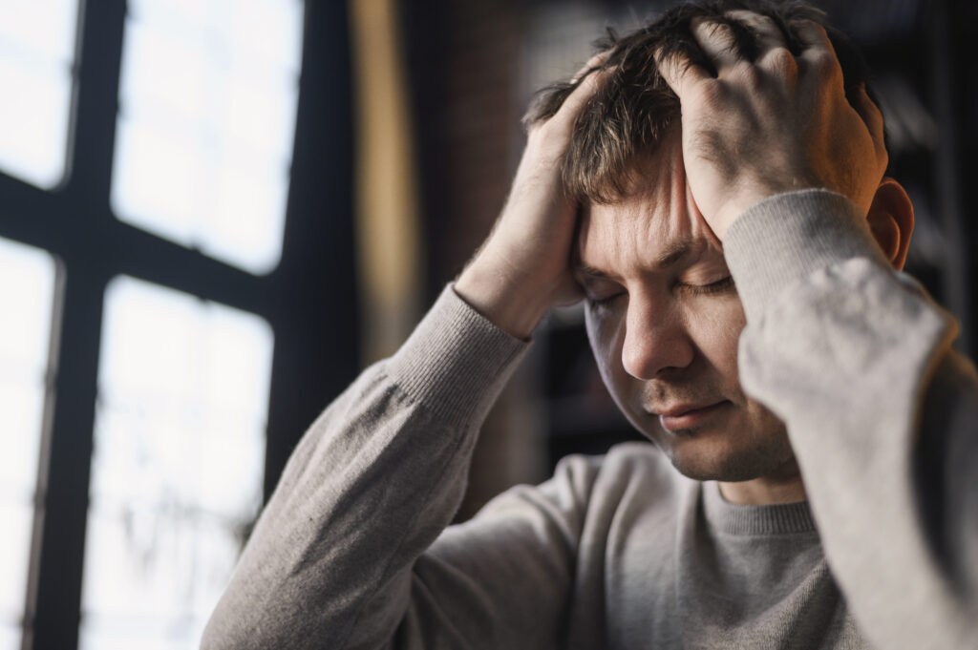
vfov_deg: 26.9
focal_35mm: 50
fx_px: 1357
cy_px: 325
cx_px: 489
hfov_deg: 39.6
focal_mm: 50
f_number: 1.8
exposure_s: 1/60
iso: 320
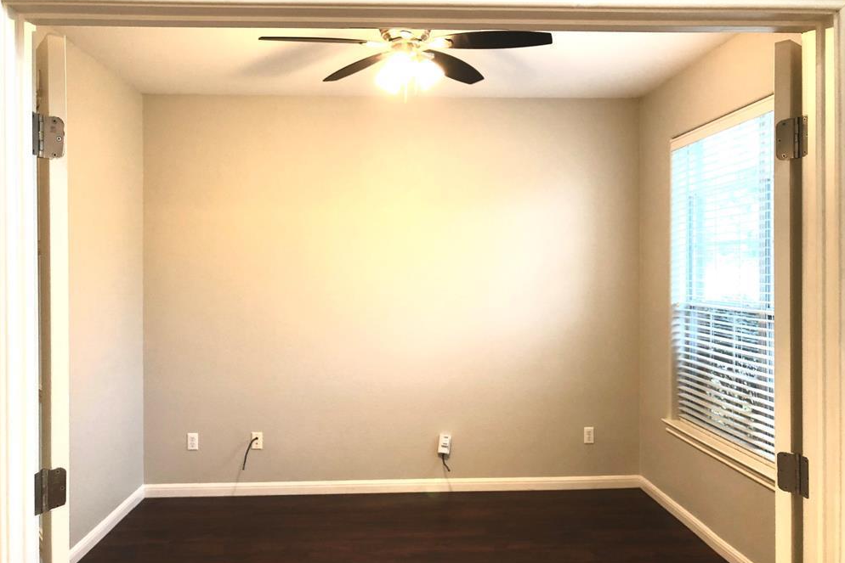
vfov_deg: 43.6
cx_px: 421
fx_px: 704
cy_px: 280
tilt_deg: -1.8
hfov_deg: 61.9
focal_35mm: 30
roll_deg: -0.7
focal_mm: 3.99
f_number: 1.8
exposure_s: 1/17
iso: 40
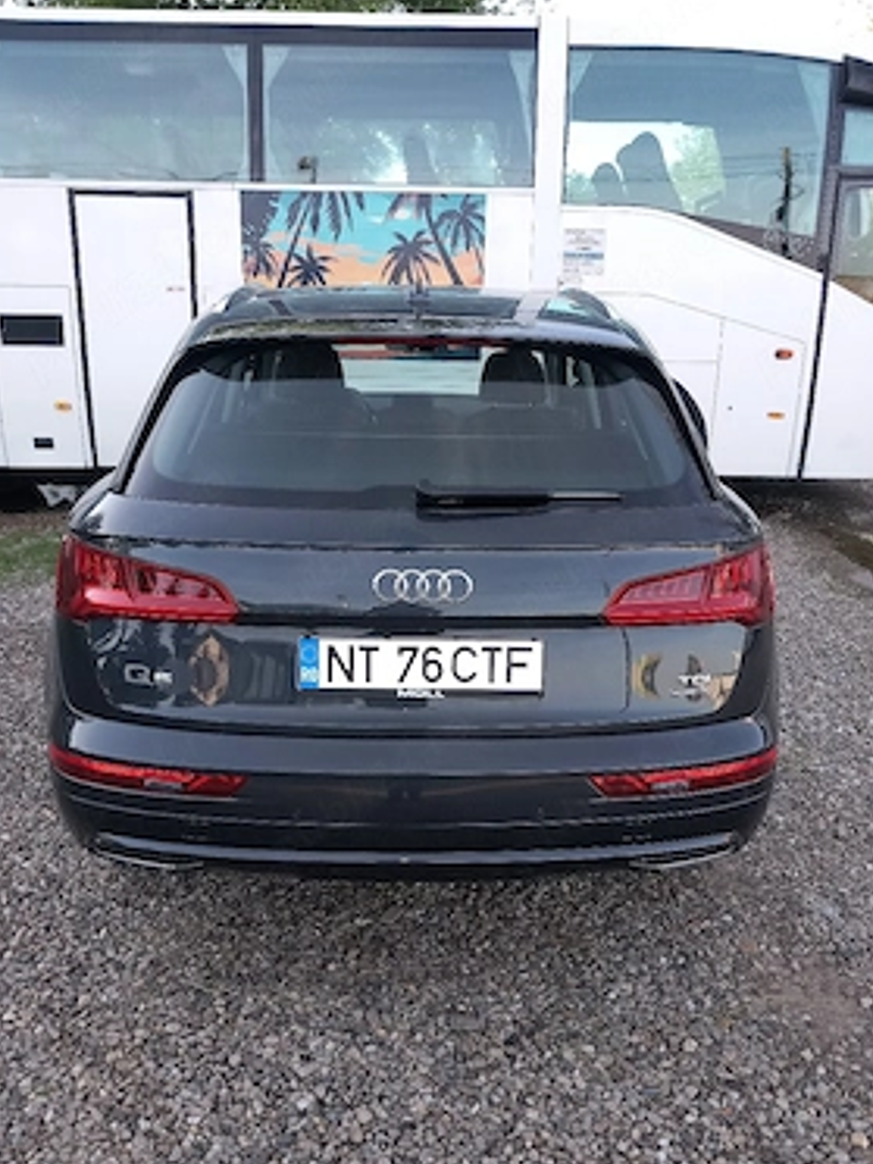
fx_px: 975
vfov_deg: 61.7
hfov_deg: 48.2
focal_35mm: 29
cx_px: 432
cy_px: 582
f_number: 1.8
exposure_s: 1/50
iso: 20
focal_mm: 4
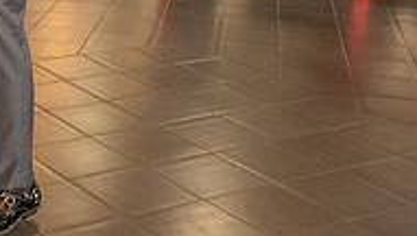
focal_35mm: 93
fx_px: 1030
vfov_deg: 12.8
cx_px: -47
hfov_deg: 21.6
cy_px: -31
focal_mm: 24
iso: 800
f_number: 4.5
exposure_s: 1/125
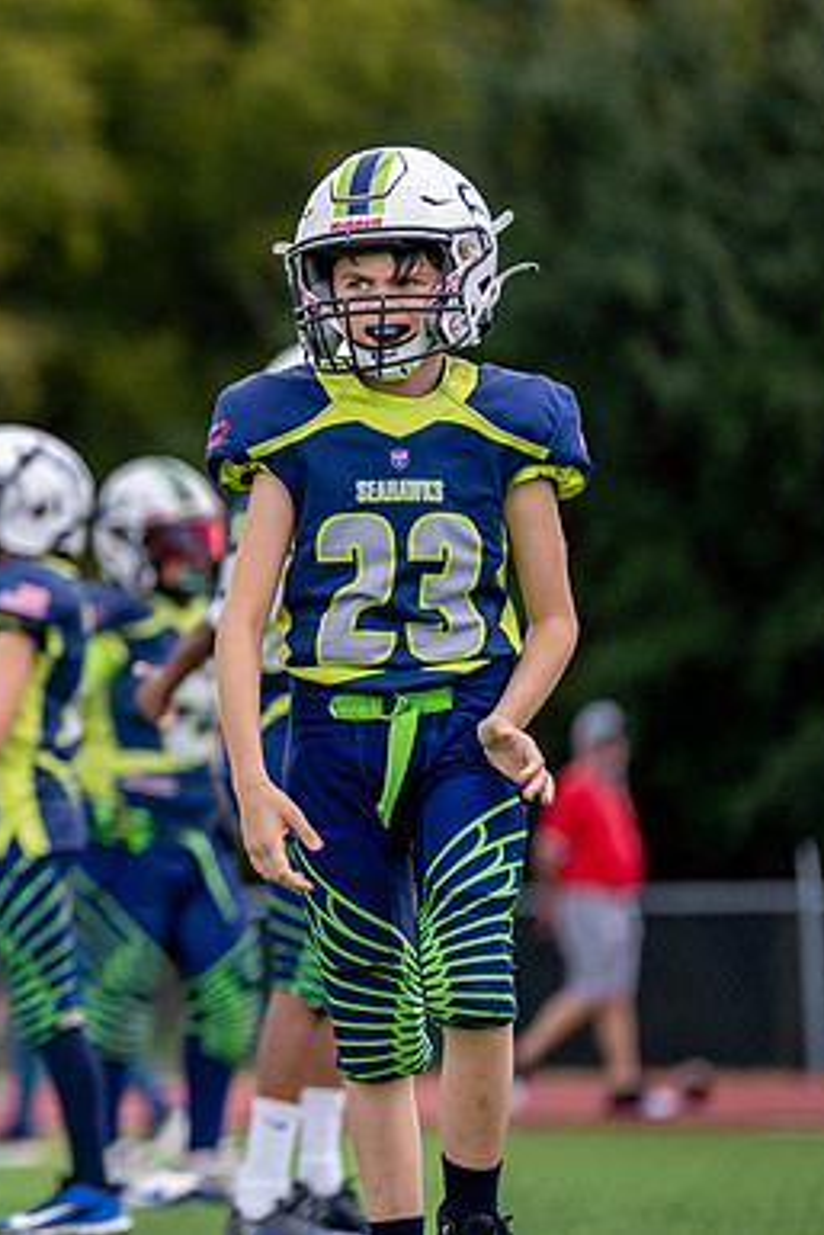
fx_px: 12965
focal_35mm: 378
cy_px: 472
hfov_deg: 3.6
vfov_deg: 5.5
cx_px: -277
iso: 400
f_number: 2.8
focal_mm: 200
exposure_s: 1/2500
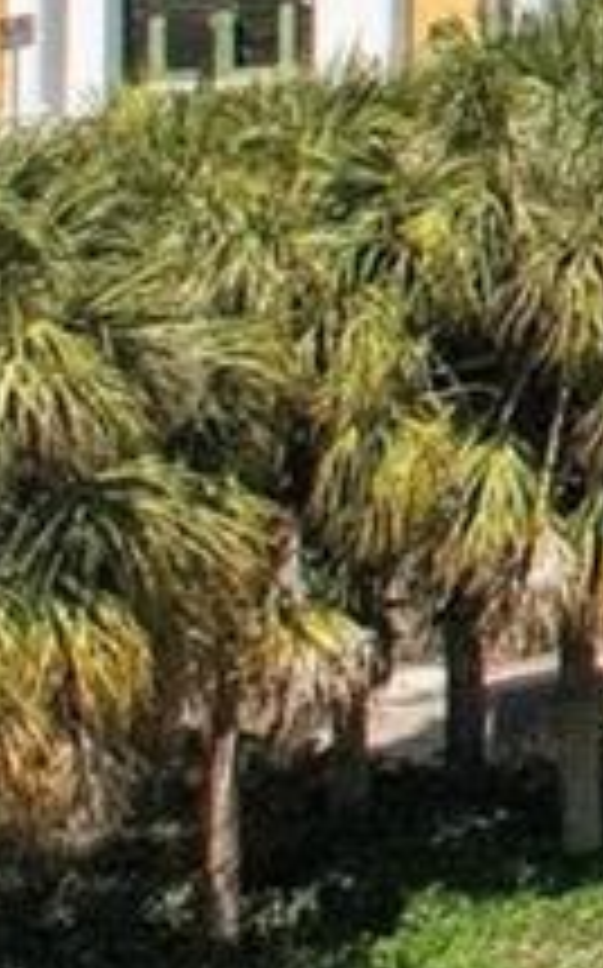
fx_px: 4400
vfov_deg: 11.4
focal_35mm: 167
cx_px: 3046
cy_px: -900
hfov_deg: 5.7
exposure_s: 1/4000
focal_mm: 8.4
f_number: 2.8
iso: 400
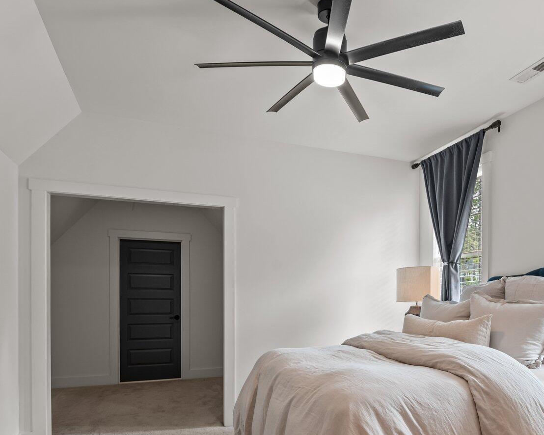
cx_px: 373
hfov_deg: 63.9
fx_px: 419
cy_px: 300
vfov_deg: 53.5
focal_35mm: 26
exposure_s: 1/6
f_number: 7.1
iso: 400
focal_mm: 15
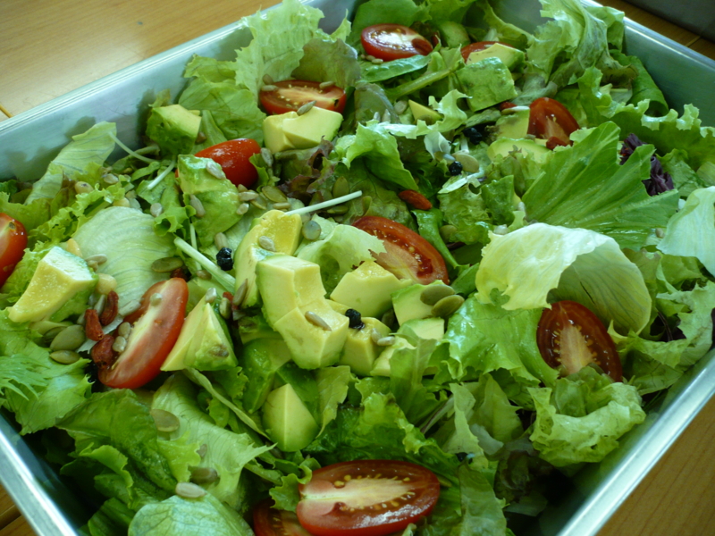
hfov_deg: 52.6
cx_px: 358
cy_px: 268
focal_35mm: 35
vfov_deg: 40.7
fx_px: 723
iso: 160
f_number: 2.8
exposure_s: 1/30
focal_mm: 5.8
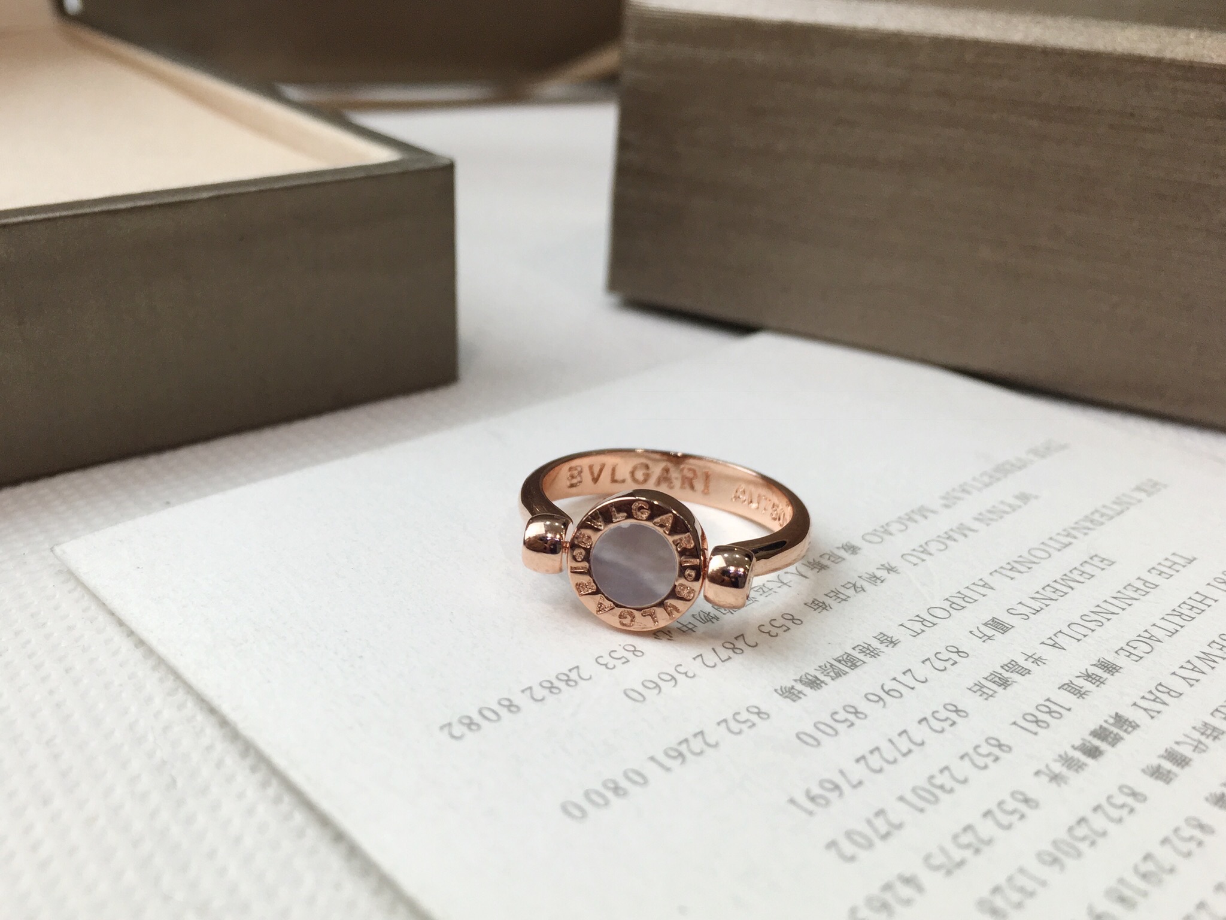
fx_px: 1027
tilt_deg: -25.8
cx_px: 613
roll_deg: +1.0
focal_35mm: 29
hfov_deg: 61.7
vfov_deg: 48.2
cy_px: 460
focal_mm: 4.15
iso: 40
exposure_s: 1/100
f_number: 2.2
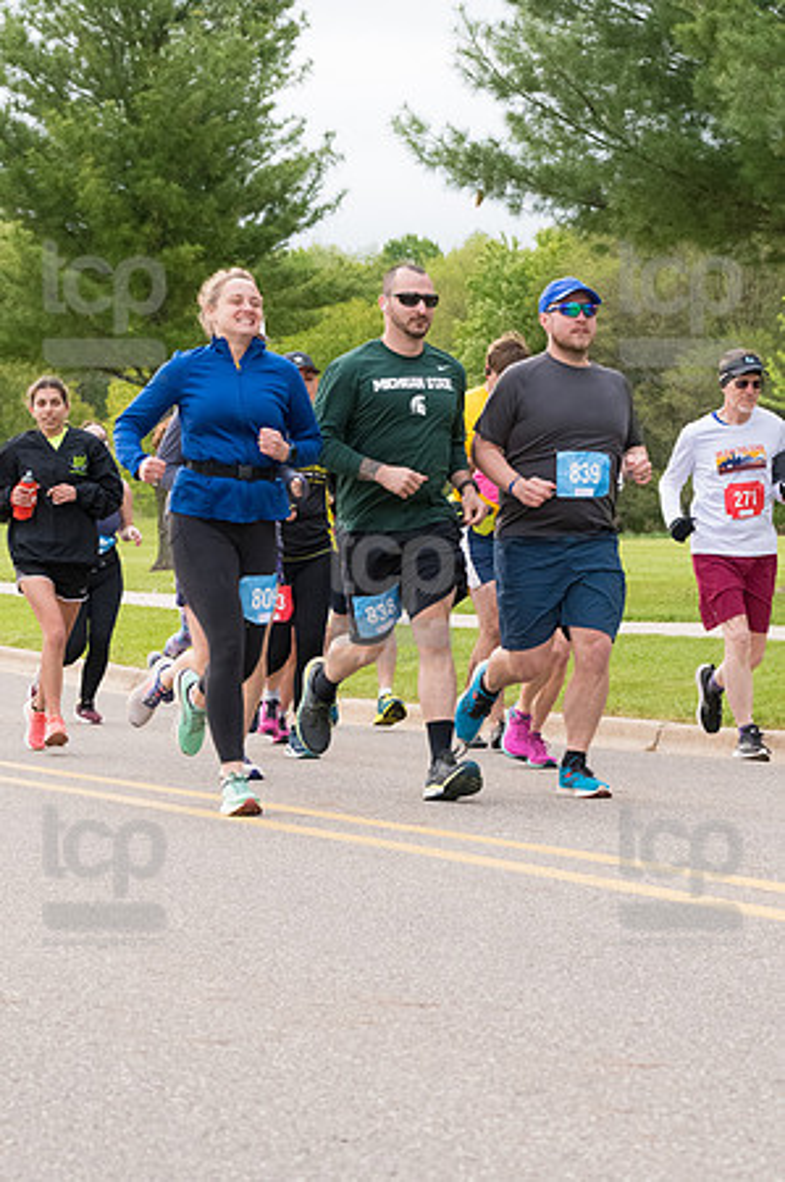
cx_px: 392
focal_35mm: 123
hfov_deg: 11.1
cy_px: 591
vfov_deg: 16.7
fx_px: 4032
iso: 4000
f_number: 7.1
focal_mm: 82
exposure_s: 1/1600
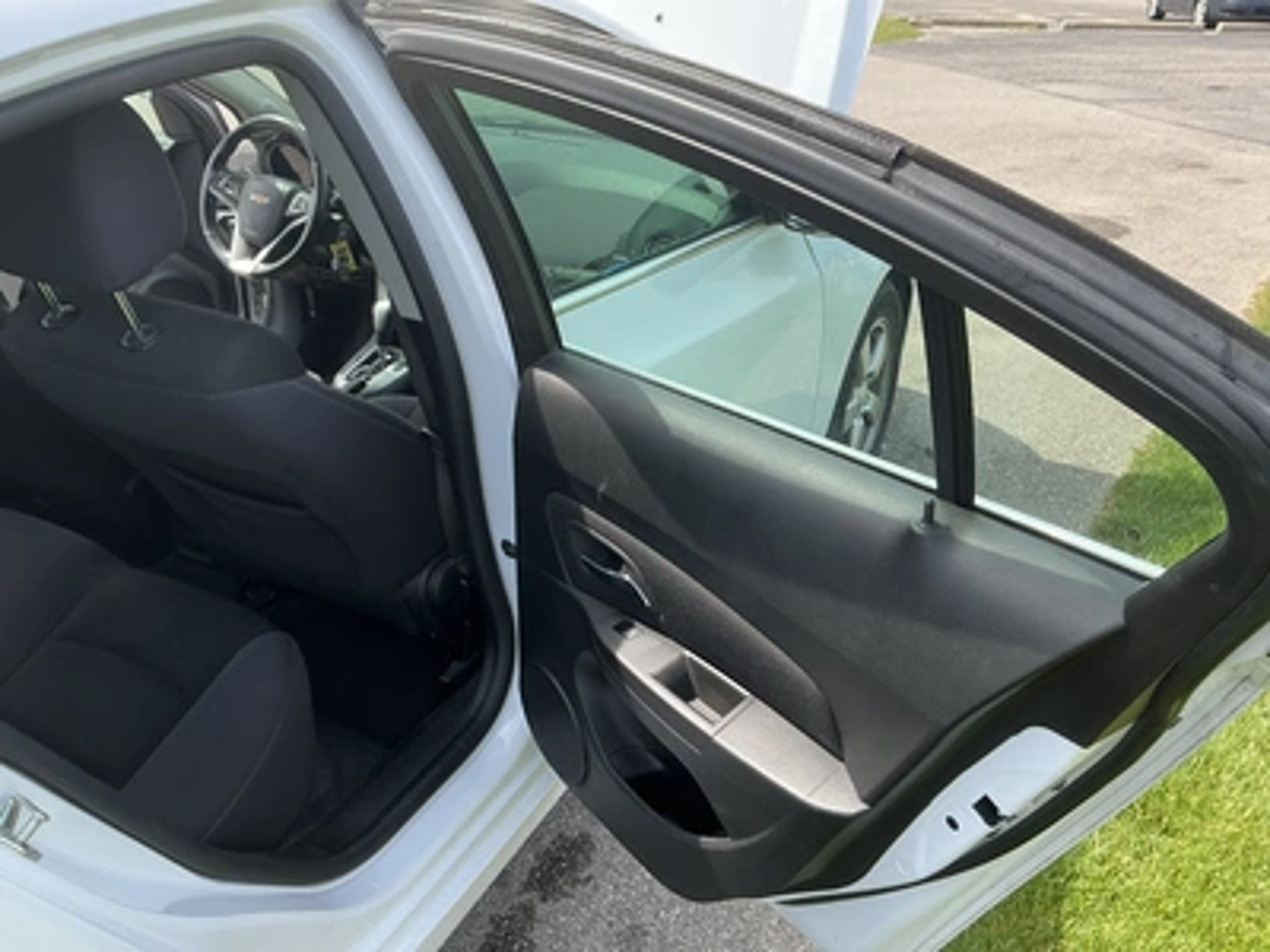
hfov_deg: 63.4
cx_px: 635
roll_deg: -0.8
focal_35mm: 28
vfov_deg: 49.7
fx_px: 1027
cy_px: 476
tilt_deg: -27.0
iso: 25
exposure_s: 1/397
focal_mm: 3
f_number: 1.8
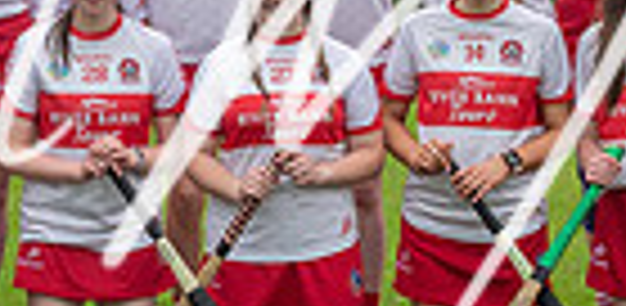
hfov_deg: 11.2
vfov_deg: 5.5
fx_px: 3189
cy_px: -29
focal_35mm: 198
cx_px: 92
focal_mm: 35
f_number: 8
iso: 100
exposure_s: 1/100
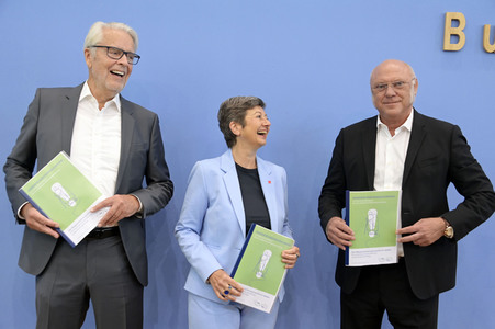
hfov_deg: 44.5
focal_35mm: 44
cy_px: 164
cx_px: 248
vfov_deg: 30.5
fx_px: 605
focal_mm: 44
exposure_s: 1/320
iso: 3200
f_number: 5.6
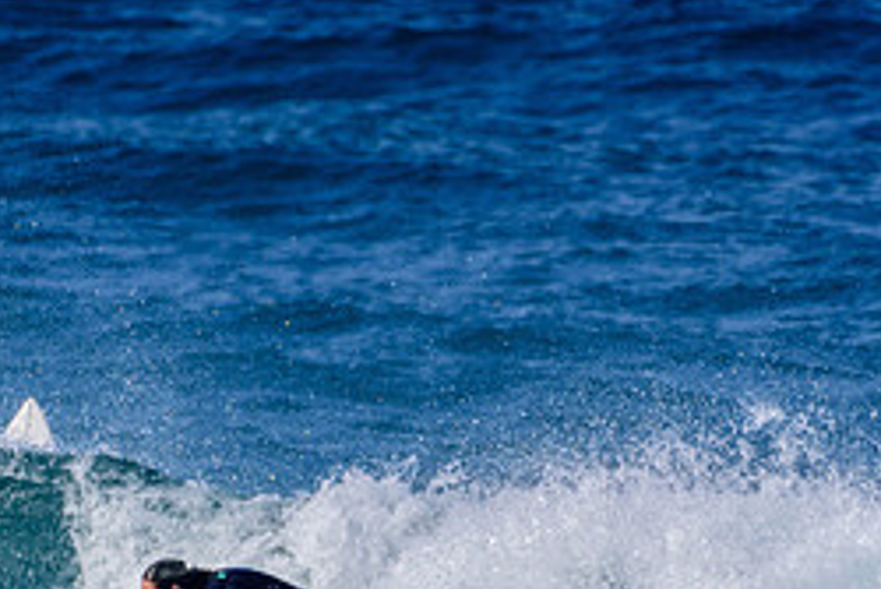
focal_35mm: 1740
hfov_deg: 1.2
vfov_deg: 0.8
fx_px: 42605
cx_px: 331
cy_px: 661
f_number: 5.6
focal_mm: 500
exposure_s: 1/2000
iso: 200
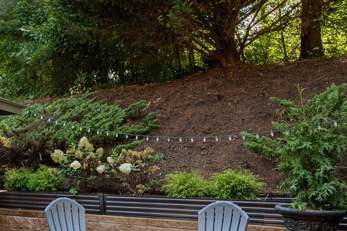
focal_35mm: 43
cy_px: 150
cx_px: 22
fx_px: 414
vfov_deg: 31.0
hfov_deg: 41.1
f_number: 7.1
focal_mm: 15
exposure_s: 1/160
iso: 320
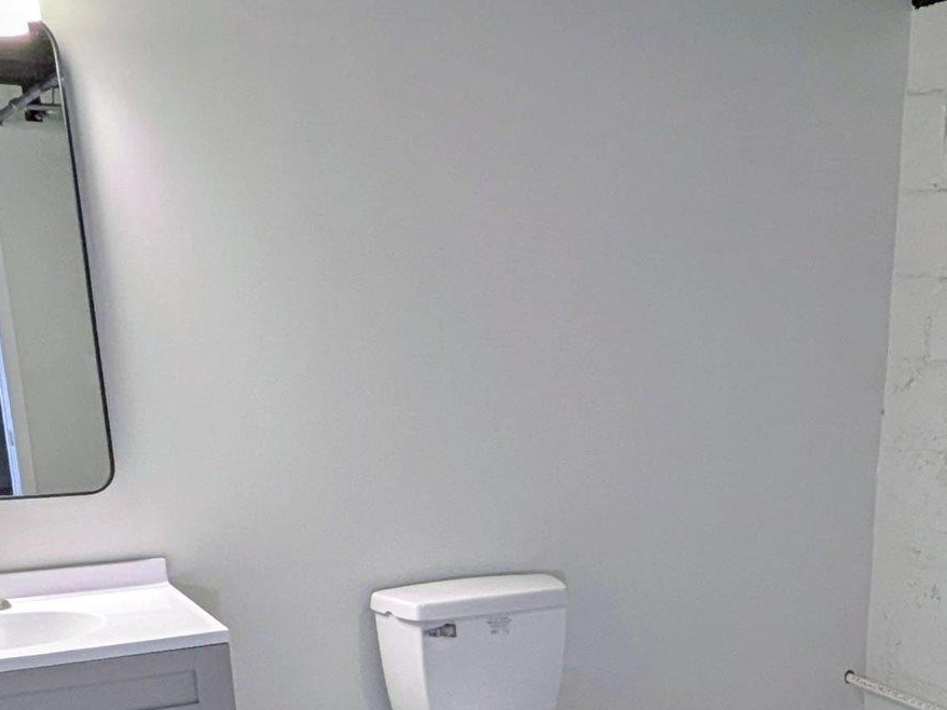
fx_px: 1340
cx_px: 644
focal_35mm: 49
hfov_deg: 38.4
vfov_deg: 27.2
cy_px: 784
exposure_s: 1/133
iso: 50
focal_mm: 1.85
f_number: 2.2
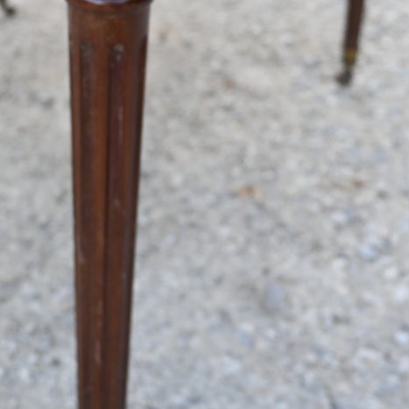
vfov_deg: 23.6
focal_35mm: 72
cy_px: 74
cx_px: 133
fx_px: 962
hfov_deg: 23.9
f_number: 3.5
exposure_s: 1/160
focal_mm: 22
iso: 400
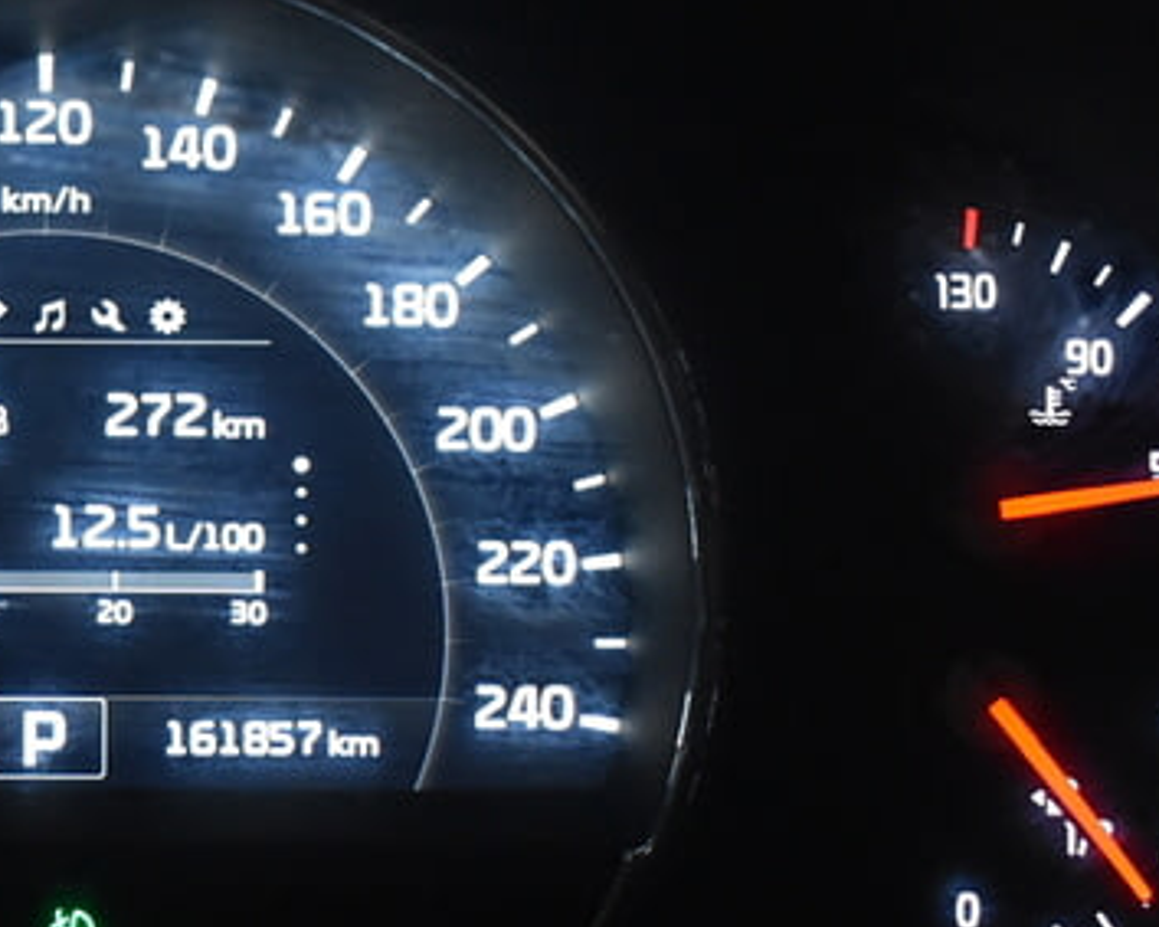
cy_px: 455
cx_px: 36
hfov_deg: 21.5
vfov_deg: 17.9
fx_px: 2949
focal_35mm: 86
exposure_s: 1/80
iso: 2800
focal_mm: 24
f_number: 4
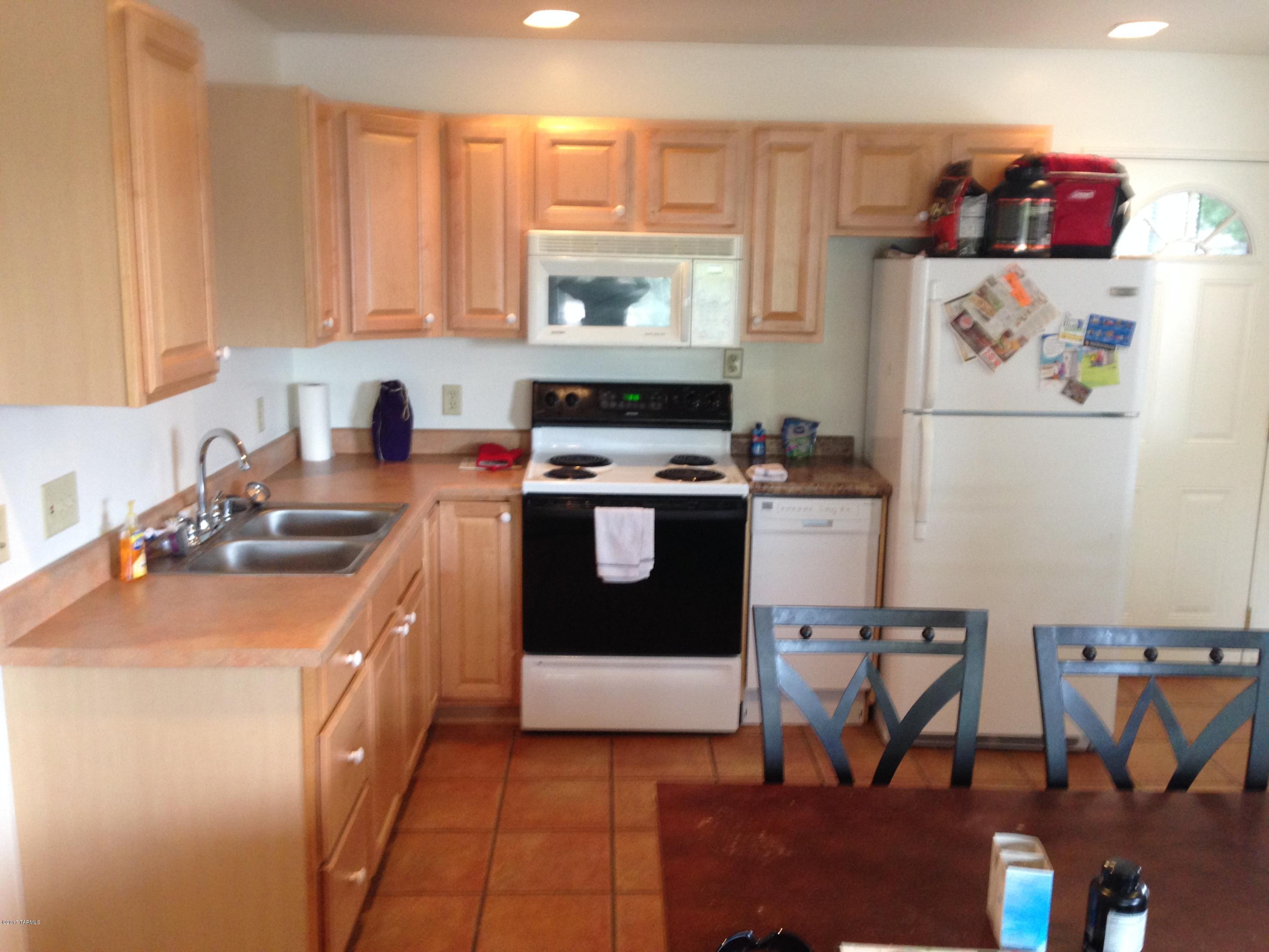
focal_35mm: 33
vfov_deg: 42.9
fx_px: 1210
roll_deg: -2.1
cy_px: 476
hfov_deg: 55.4
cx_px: 634
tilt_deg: -10.8
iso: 160
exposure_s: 1/20
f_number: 2.4
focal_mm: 4.12
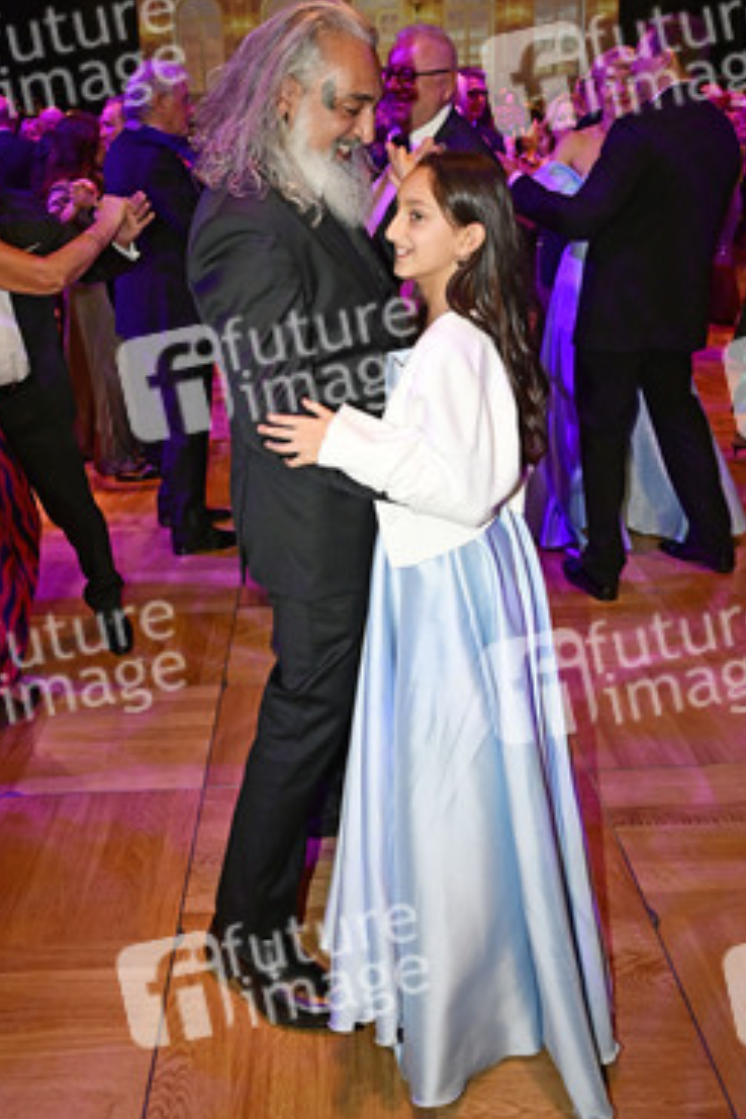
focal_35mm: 26
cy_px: 522
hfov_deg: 49.5
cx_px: 361
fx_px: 808
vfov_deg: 69.3
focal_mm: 24
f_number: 6.3
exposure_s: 1/200
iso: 2500
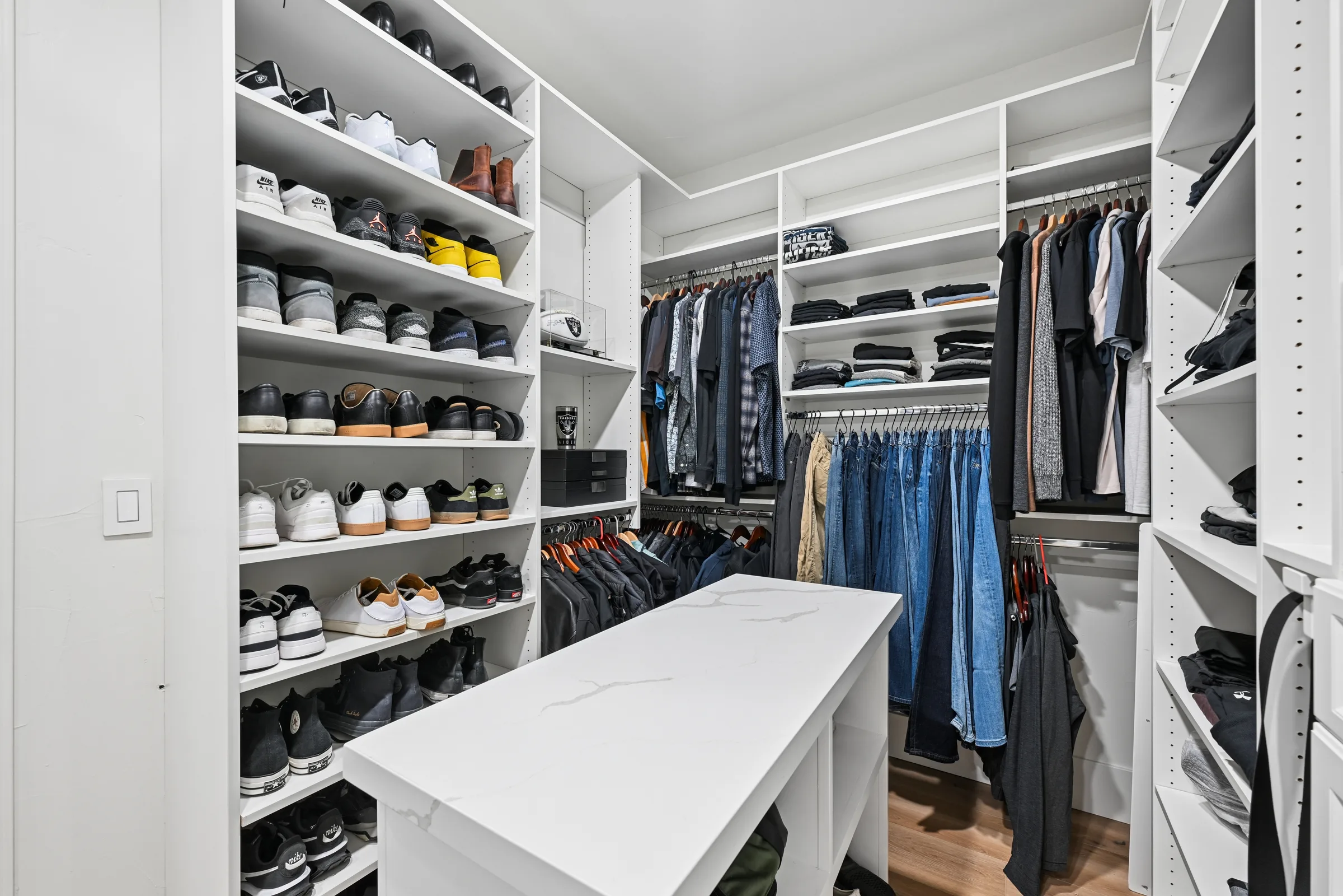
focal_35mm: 14
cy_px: 448
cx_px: 672
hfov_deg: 104.3
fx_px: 522
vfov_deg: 81.2
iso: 400
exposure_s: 1/8
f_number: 8
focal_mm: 14
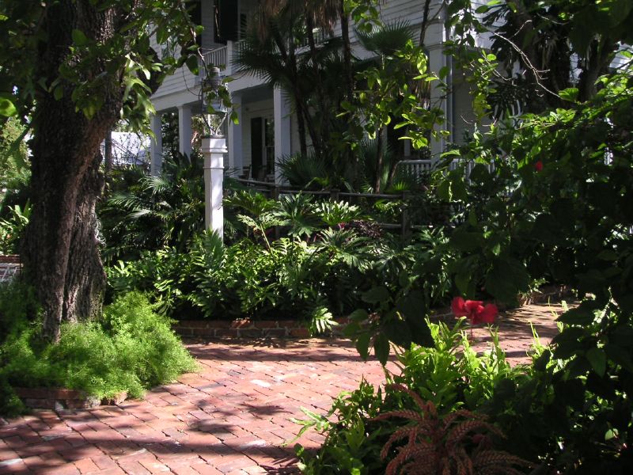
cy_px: 238
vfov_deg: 37.7
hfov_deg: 49.0
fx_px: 695
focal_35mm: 38
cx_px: 316
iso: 50
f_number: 2.8
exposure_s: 1/250
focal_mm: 6
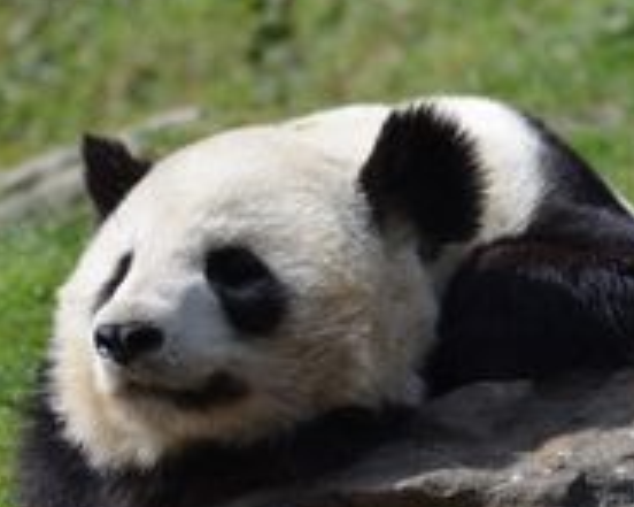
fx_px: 10277
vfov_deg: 2.8
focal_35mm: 548
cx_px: 296
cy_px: 209
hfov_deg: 3.5
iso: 100
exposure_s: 1/320
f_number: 5.6
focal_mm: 140
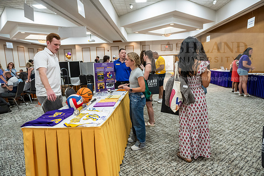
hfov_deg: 73.7
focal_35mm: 24
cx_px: 132
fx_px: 176
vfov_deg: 53.2
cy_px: 88
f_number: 3.2
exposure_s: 1/200
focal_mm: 24
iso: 2500
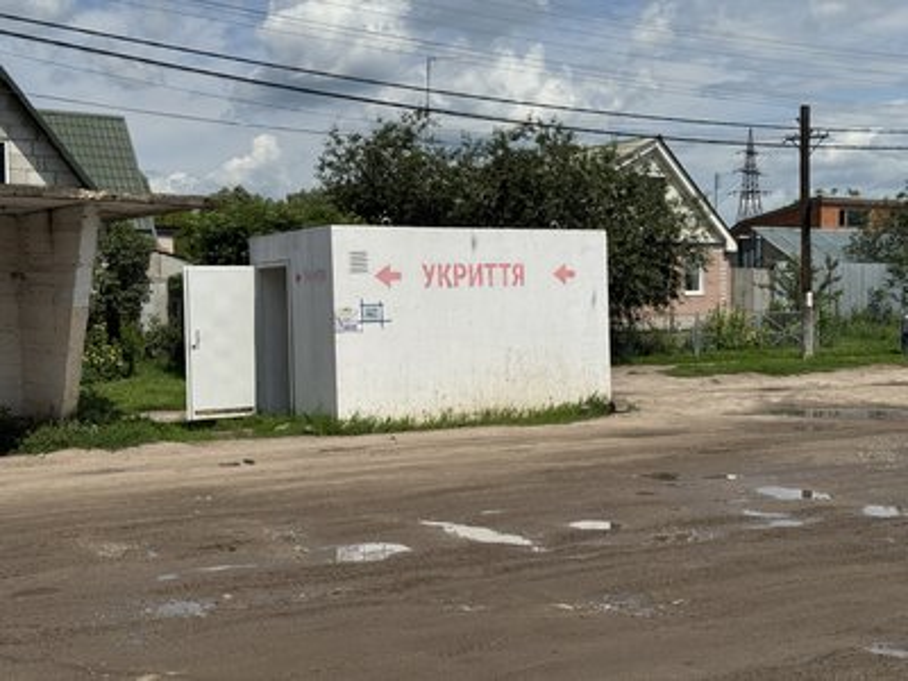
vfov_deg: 30.3
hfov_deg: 39.7
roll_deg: +0.8
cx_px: 454
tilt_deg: -2.2
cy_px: 340
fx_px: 1259
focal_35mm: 48
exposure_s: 1/12500
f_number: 1.78
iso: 80
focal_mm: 6.76
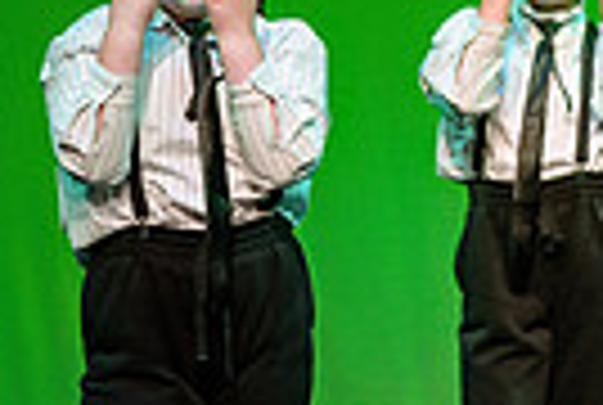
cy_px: 337
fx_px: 10358
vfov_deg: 2.2
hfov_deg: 3.3
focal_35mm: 617
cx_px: 1271
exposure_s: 1/200
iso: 1250
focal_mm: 120
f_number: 3.2
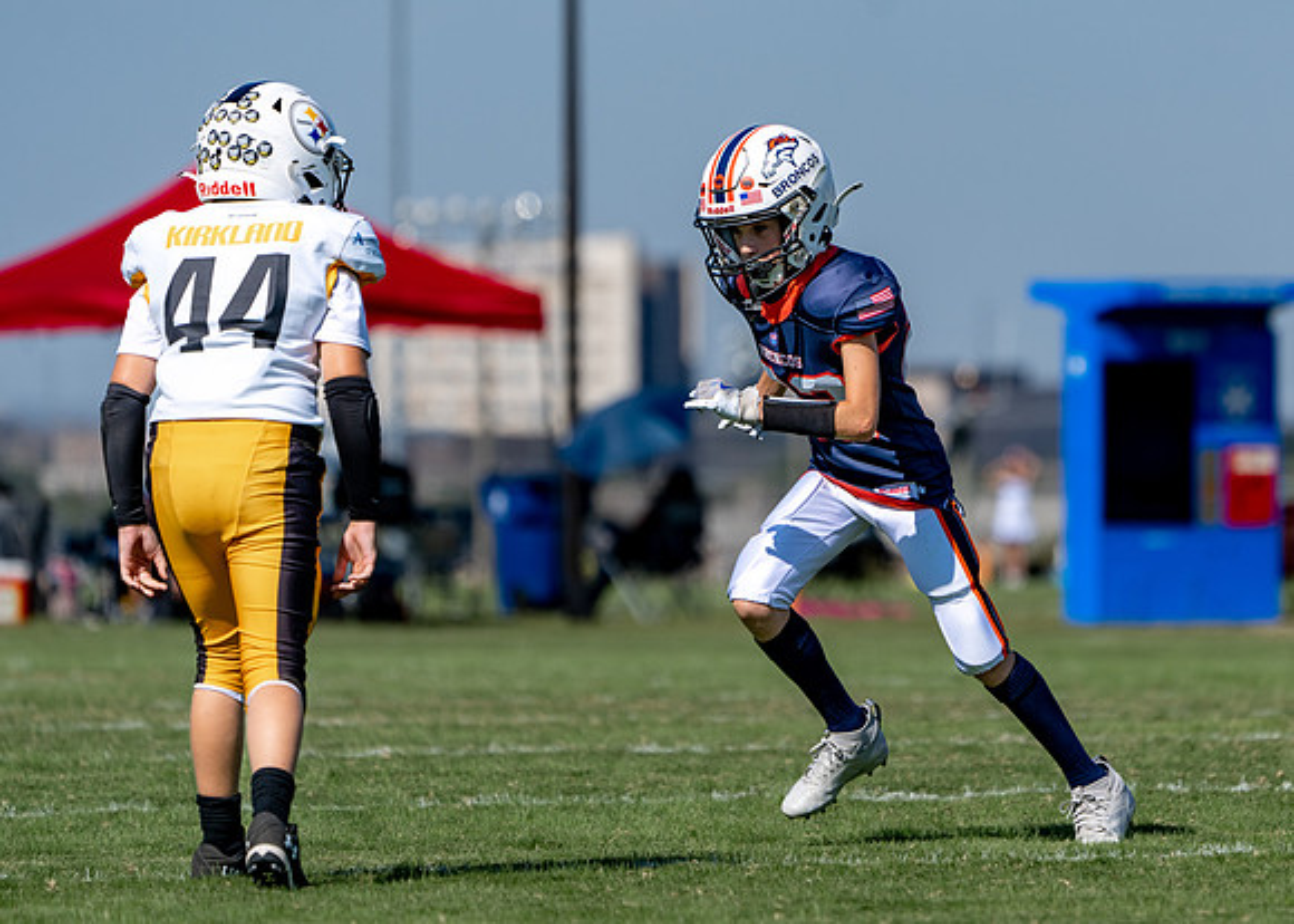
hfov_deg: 4.8
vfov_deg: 3.4
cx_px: 856
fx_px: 15422
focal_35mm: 420
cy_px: 395
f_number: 5.6
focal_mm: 318
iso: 125
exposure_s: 1/1600
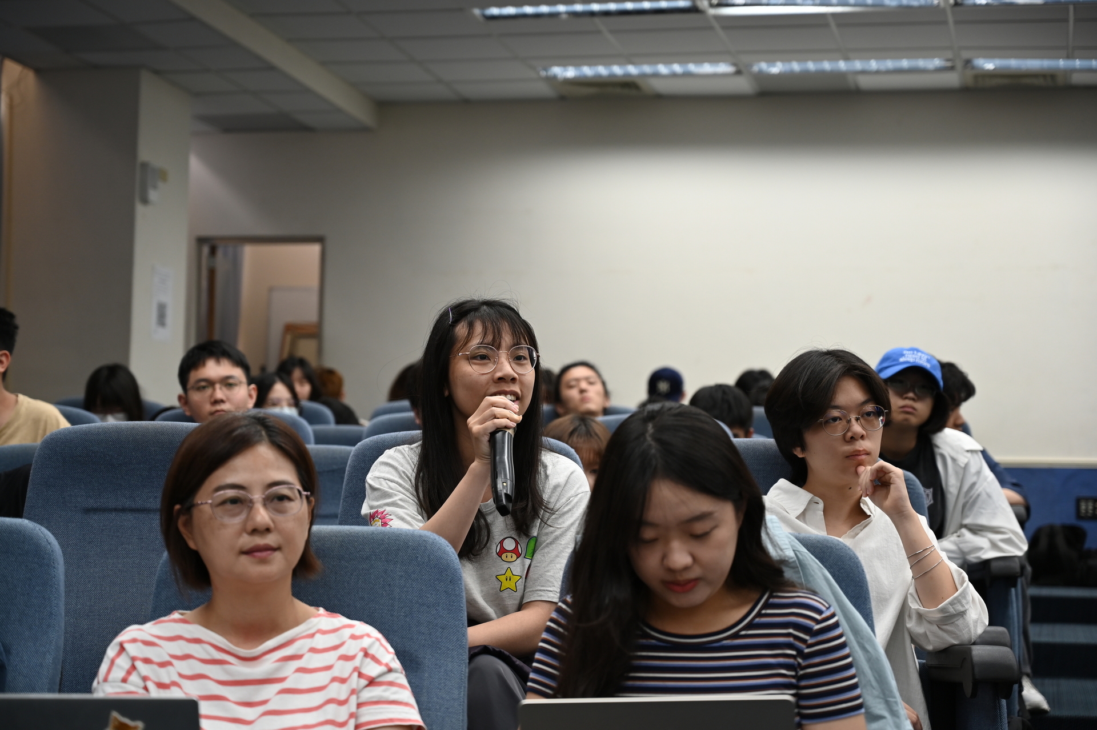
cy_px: 365
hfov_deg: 28.9
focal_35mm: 70
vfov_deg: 19.4
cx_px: 548
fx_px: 2132
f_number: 4
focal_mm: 70
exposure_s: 1/80
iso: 450
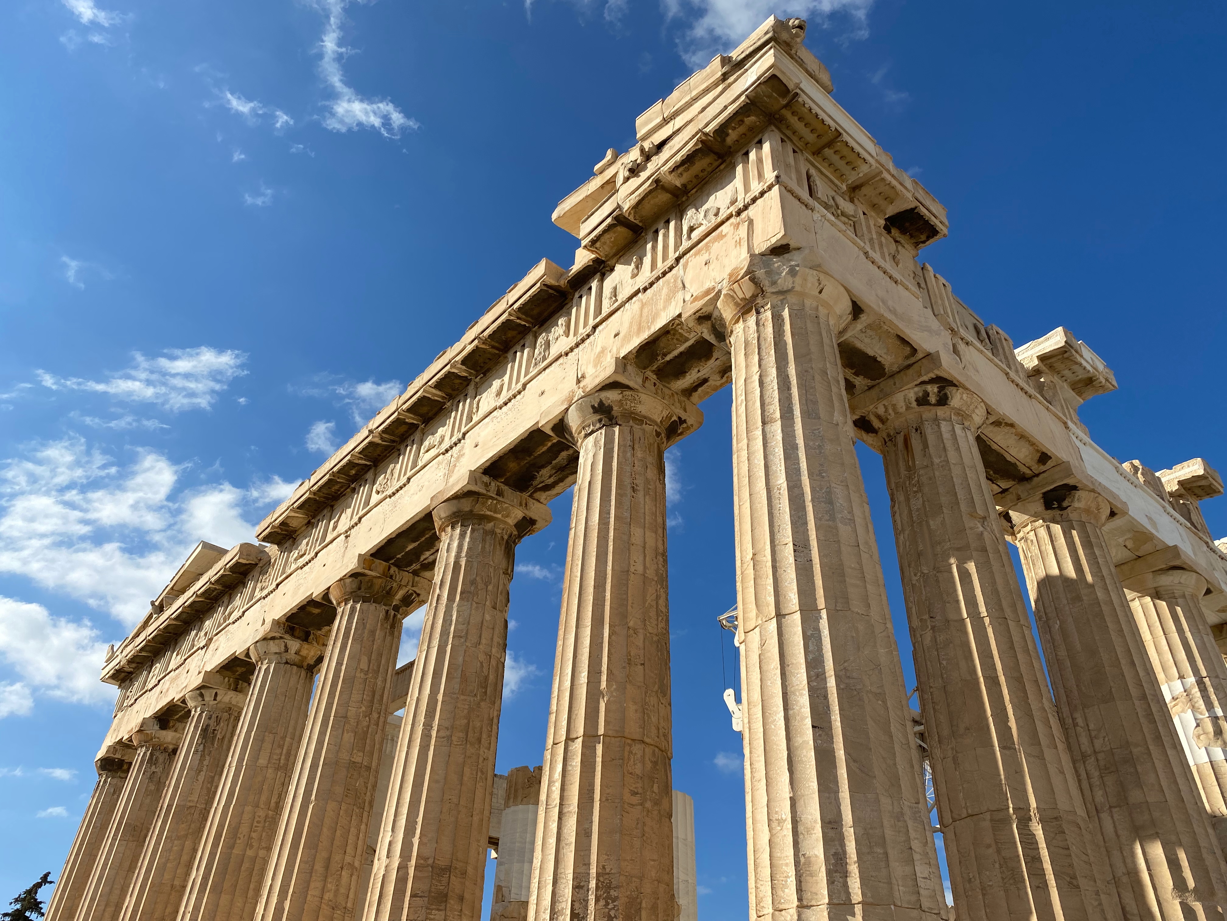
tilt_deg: +35.8
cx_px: 614
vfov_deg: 53.1
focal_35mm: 26
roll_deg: -2.4
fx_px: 922
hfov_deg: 67.3
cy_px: 460
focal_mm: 4.25
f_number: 1.8
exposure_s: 1/4274
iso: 32
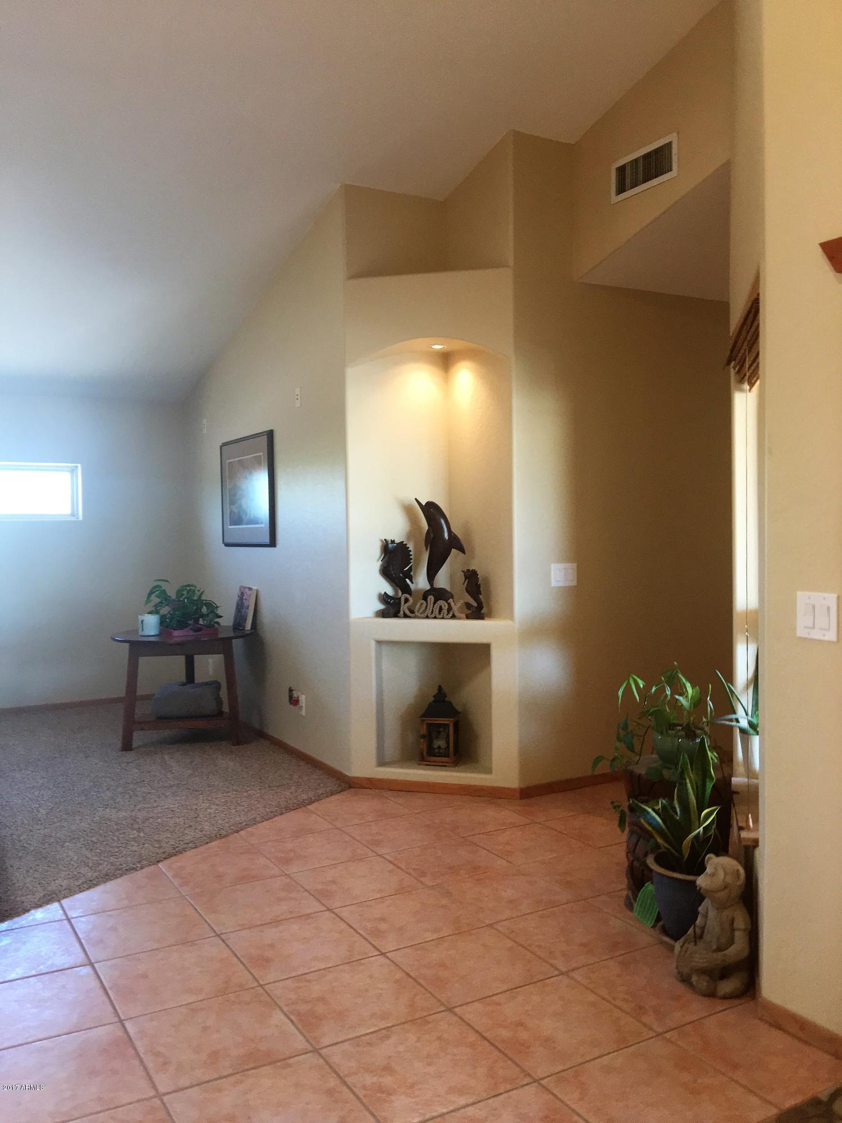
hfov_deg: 48.2
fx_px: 941
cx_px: 421
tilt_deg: -0.6
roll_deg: +0.3
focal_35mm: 29
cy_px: 562
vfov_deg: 61.7
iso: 100
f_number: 2.2
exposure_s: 1/30
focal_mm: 4.15
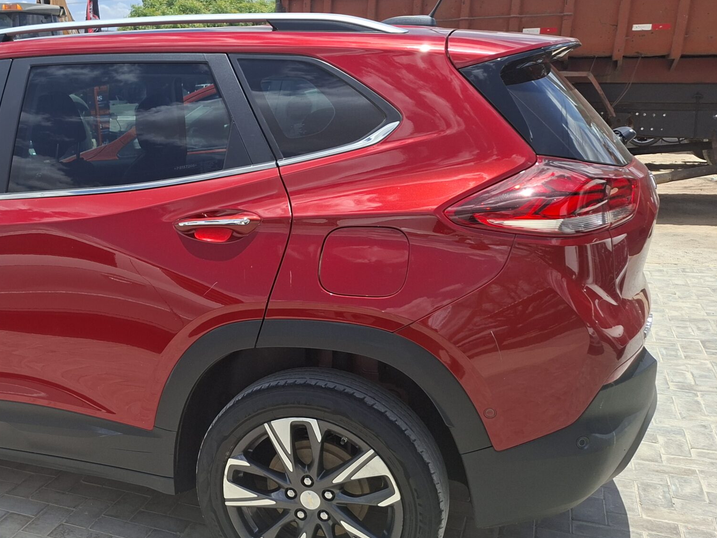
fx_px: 808
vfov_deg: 36.8
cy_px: 301
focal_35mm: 39
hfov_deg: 44.8
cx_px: 115
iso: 50
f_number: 1.8
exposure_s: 1/2092
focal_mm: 5.54
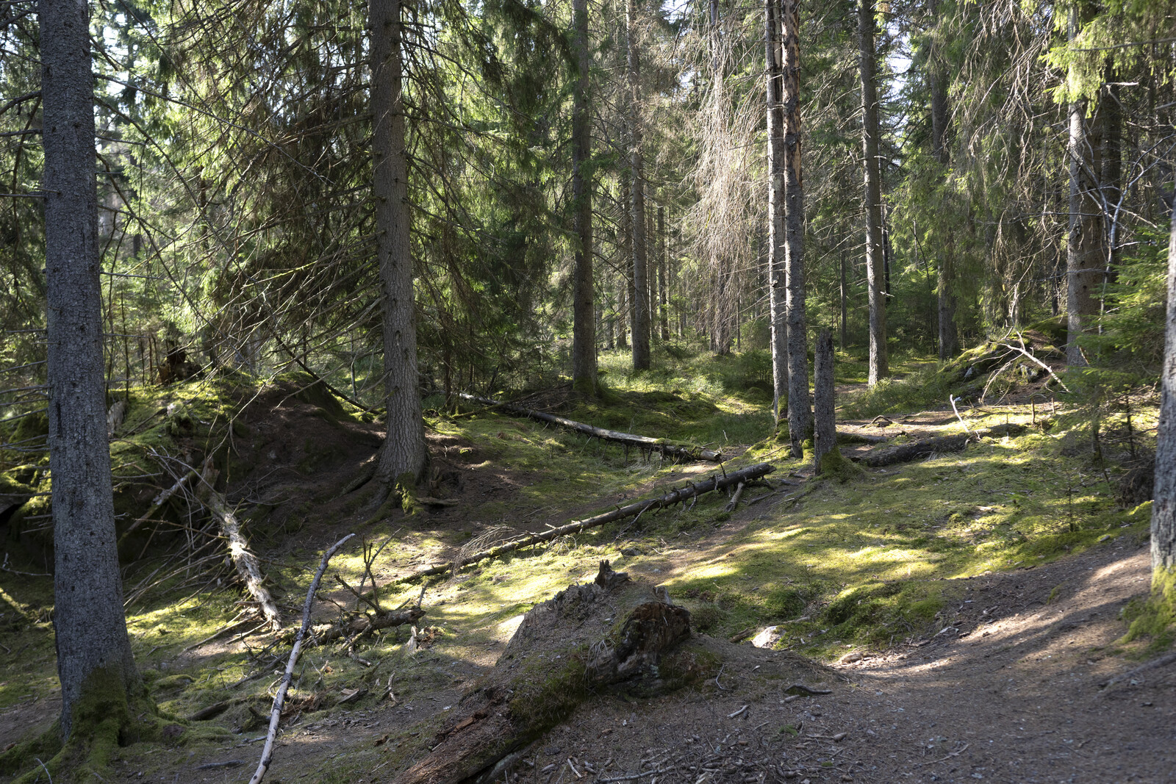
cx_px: 588
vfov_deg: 37.9
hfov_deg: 54.4
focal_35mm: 35
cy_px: 392
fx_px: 1143
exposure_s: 1/250
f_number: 4
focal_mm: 35
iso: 320
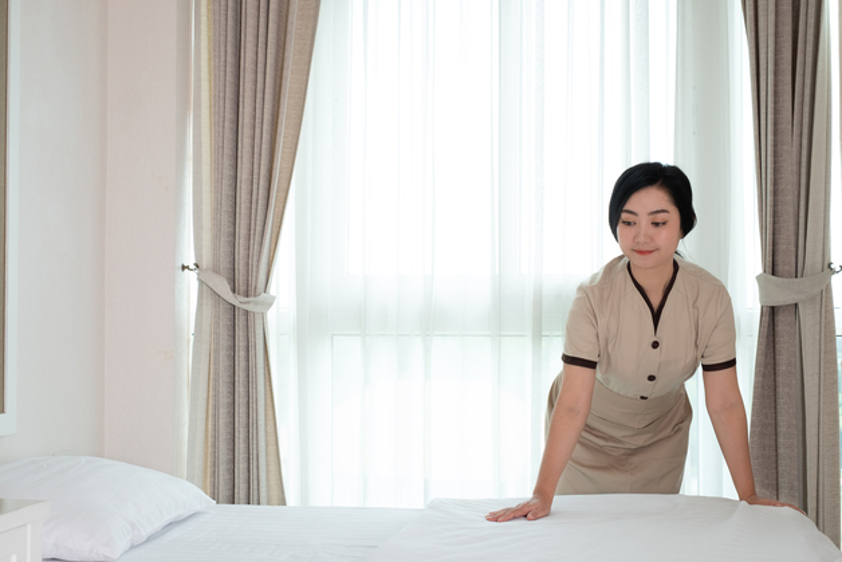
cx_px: 428
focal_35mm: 54
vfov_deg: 25.1
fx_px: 1263
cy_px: 281
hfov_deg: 36.9
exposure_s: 1/30
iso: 200
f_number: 6.4
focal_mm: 35
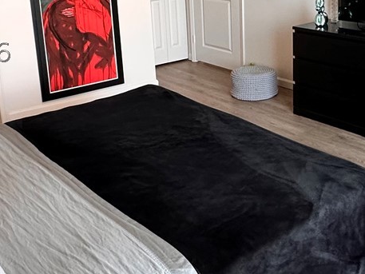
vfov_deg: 29.0
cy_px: 51
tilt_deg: -13.2
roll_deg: +1.4
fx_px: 517
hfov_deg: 38.3
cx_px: 255
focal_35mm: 49
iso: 200
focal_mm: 2.22
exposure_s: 1/60
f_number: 2.2
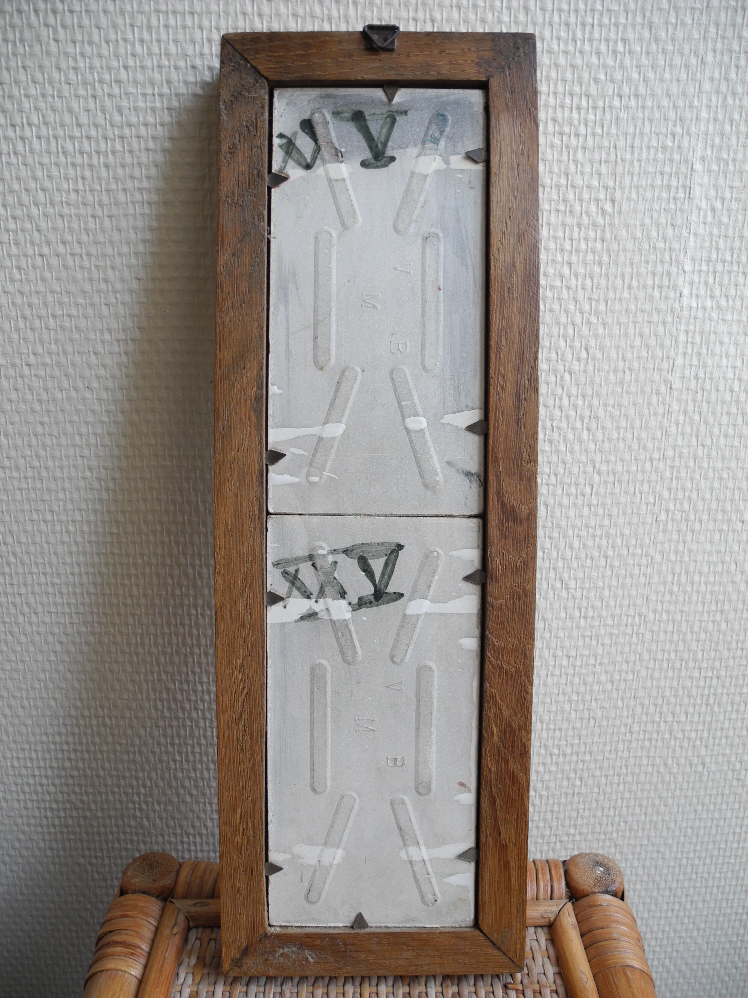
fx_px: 807
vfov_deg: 63.4
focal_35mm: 28
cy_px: 499
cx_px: 374
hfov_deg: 49.7
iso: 163
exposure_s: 1/30
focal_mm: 6
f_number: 2.8
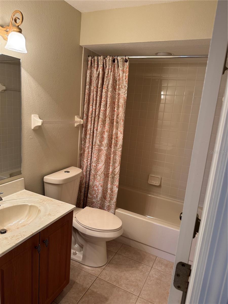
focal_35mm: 24
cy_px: 152
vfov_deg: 71.6
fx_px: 211
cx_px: 114
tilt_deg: -10.5
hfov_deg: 56.8
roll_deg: -5.1
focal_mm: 6.76
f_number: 1.78
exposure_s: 1/120
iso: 200
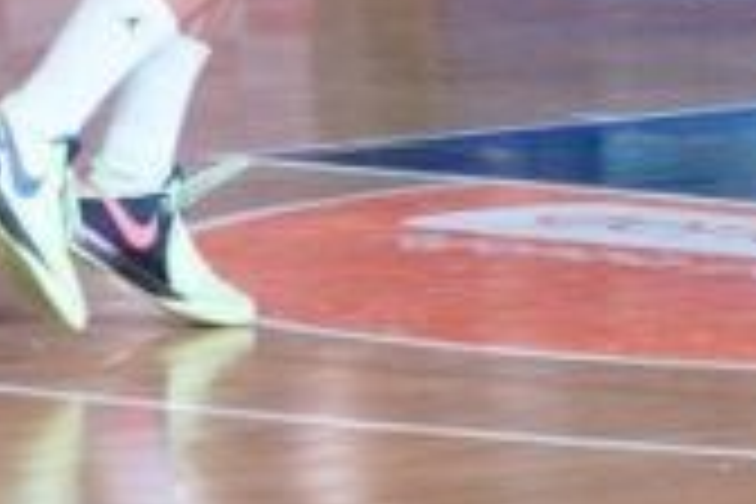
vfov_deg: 3.0
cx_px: 320
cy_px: -472
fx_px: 9617
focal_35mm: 458
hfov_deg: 4.5
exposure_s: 1/800
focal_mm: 64
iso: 5000
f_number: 4
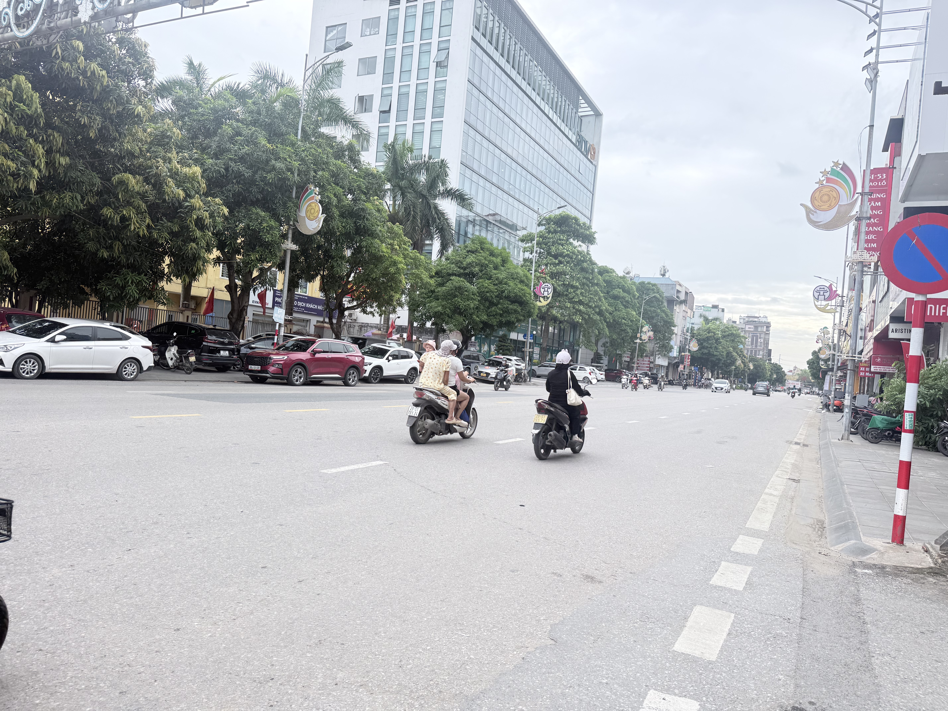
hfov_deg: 71.6
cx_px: 474
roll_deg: -5.1
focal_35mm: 24
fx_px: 657
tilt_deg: +0.0
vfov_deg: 56.8
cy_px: 356
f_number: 1.78
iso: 80
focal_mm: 6.76
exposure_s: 1/728
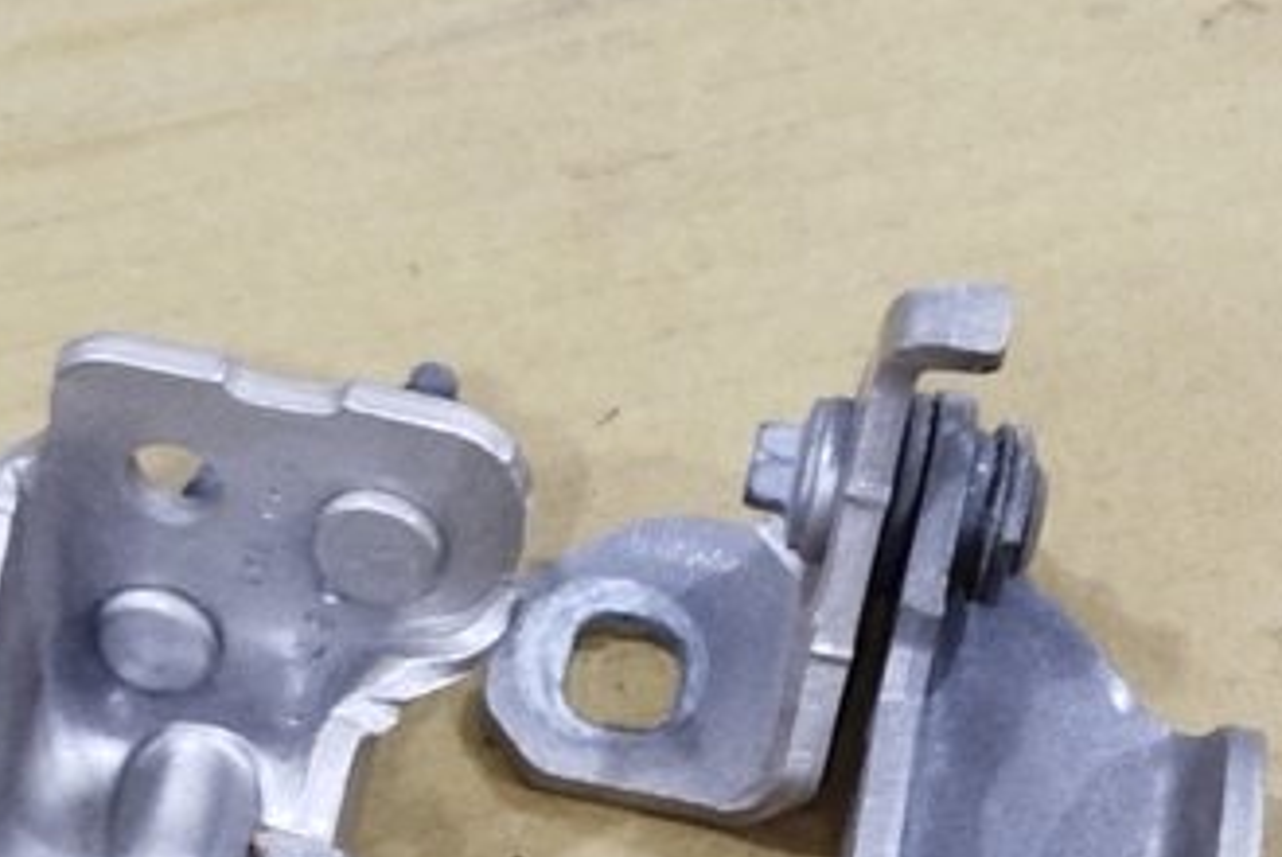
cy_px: 830
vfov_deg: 14.0
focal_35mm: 97
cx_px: 623
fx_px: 3457
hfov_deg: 21.0
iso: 800
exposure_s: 1/33
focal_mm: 5.31
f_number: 1.7
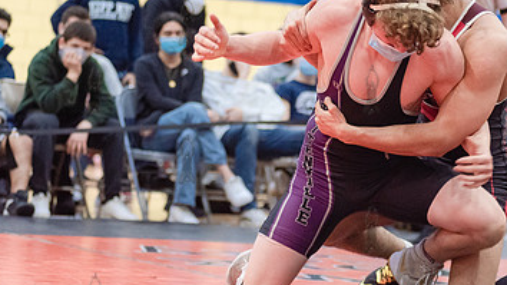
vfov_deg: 7.7
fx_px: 2124
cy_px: 90
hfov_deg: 13.6
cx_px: 371
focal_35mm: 158
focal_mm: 92
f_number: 3.5
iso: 4000
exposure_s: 1/320
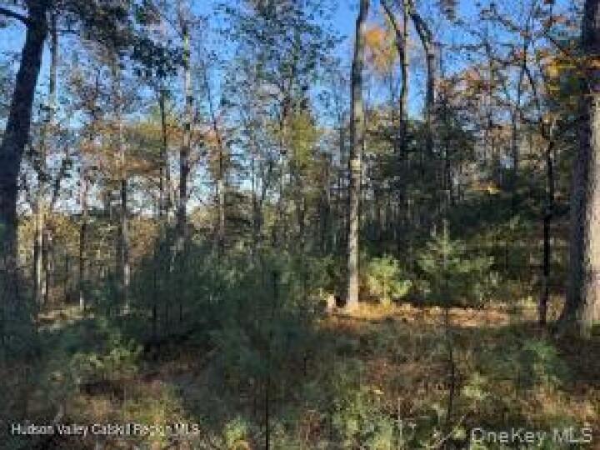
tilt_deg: -1.3
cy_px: 225
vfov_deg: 56.8
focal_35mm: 24
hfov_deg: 71.6
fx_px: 416
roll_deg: -2.4
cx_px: 300
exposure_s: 1/643
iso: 80
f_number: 1.78
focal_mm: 6.76
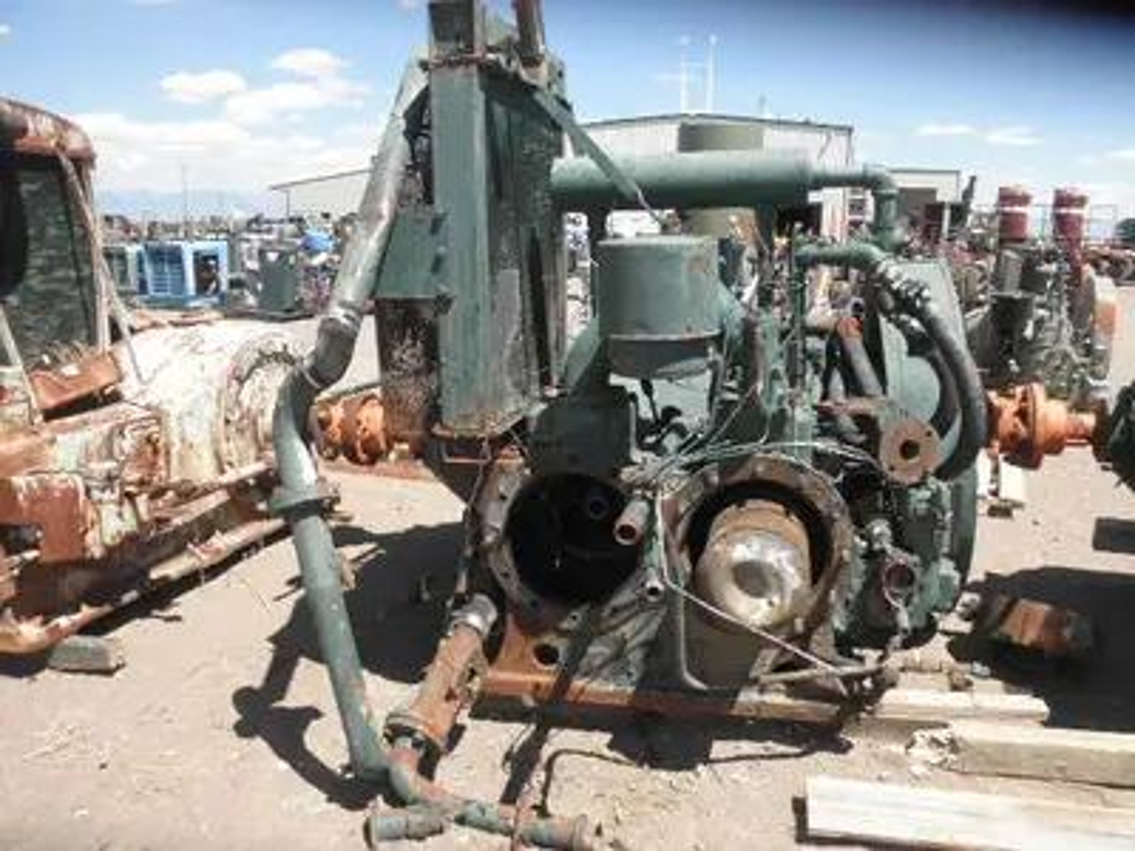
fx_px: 918
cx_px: 568
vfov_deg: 49.7
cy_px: 426
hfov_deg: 63.4
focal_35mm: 28
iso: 64
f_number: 8.5
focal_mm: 5
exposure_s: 1/80
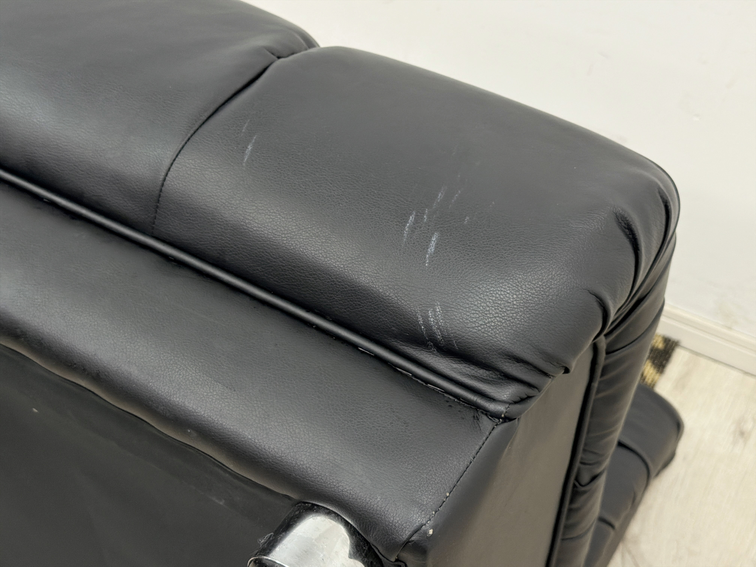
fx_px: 1048
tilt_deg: -45.1
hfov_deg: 39.7
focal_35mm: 48
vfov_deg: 30.3
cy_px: 284
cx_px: 378
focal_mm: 6.76
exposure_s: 1/136
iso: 50
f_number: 1.78
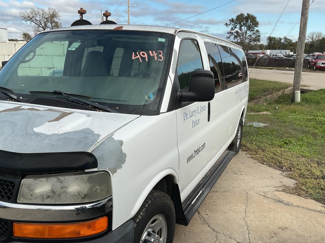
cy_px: 133
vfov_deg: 42.9
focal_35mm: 33
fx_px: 310
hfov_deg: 55.3
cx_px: 147
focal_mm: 3
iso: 16
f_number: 1.8
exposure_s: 1/1626
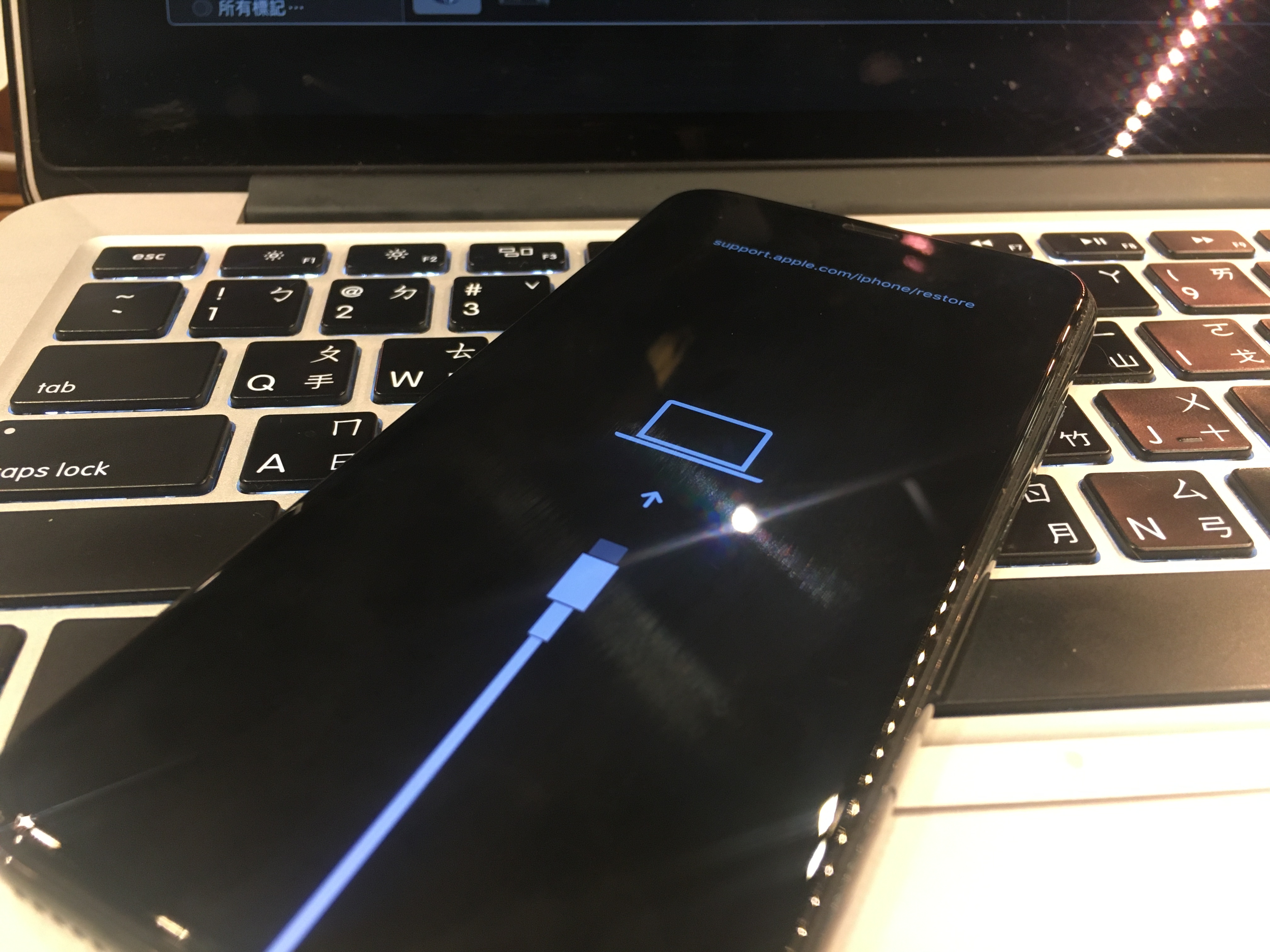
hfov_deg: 61.7
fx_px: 1064
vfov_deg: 48.2
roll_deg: -0.8
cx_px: 635
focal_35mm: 29
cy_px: 476
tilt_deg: -38.6
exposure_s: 1/30
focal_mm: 4.15
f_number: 2.2
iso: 125
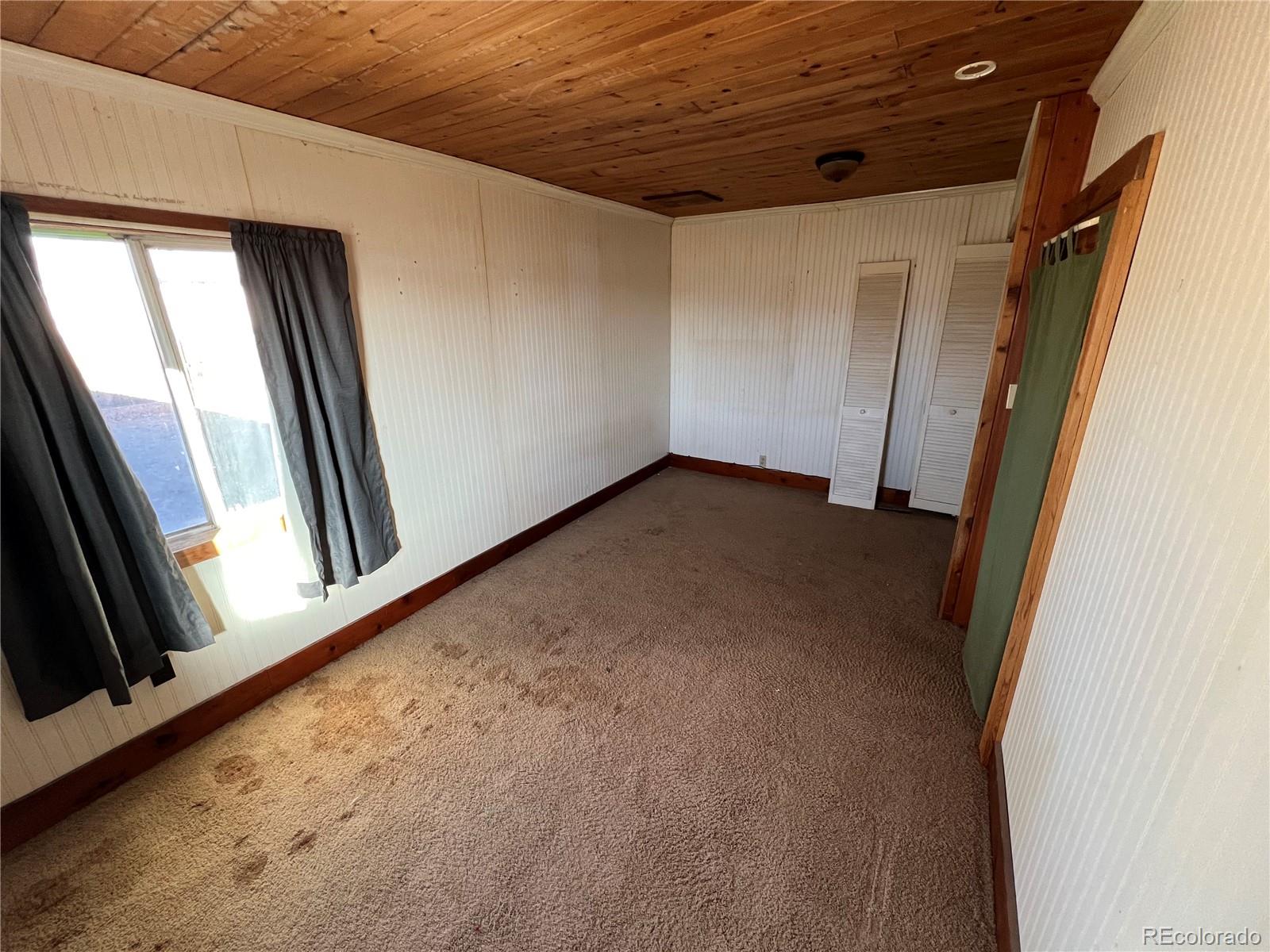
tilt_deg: -18.5
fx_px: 477
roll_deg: +1.2
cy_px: 476
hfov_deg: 106.2
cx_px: 635
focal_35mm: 13
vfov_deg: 89.9
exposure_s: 1/120
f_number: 1.8
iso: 250
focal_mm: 1.57
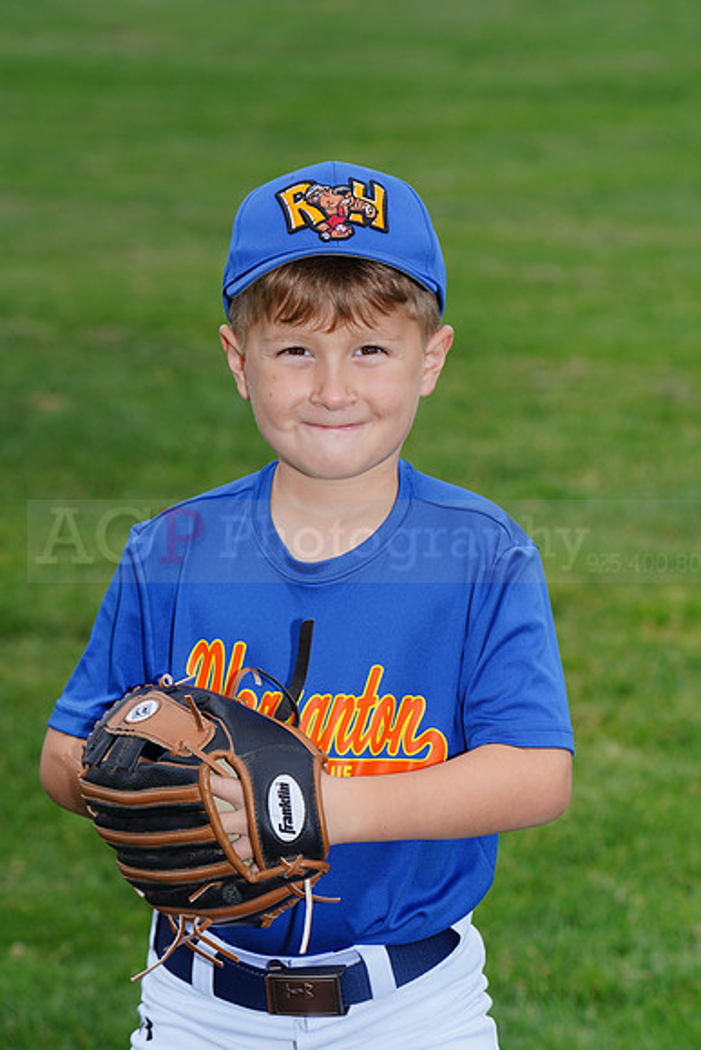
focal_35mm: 200
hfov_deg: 6.9
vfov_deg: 10.3
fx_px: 5838
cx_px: 350
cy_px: 525
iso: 160
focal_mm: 200
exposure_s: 1/200
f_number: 9
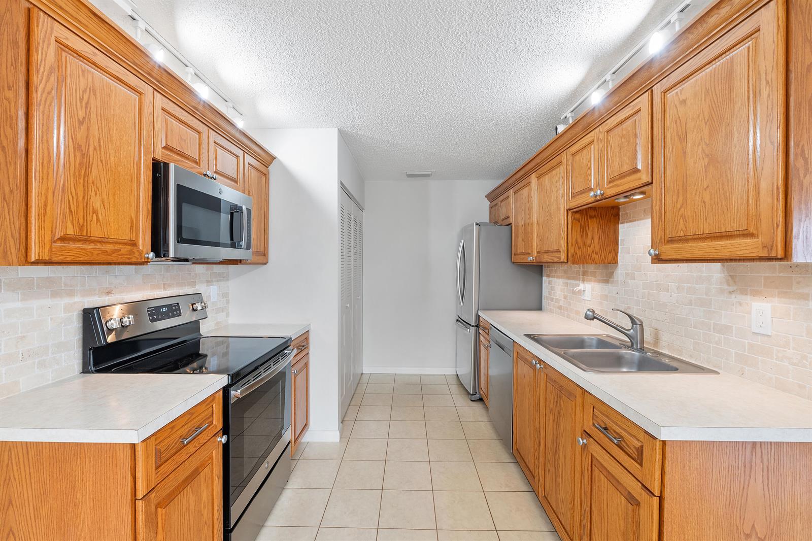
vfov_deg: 77.3
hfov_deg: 100.4
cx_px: 406
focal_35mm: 15
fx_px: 338
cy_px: 270
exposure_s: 1/3
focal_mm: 10
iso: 160
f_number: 11
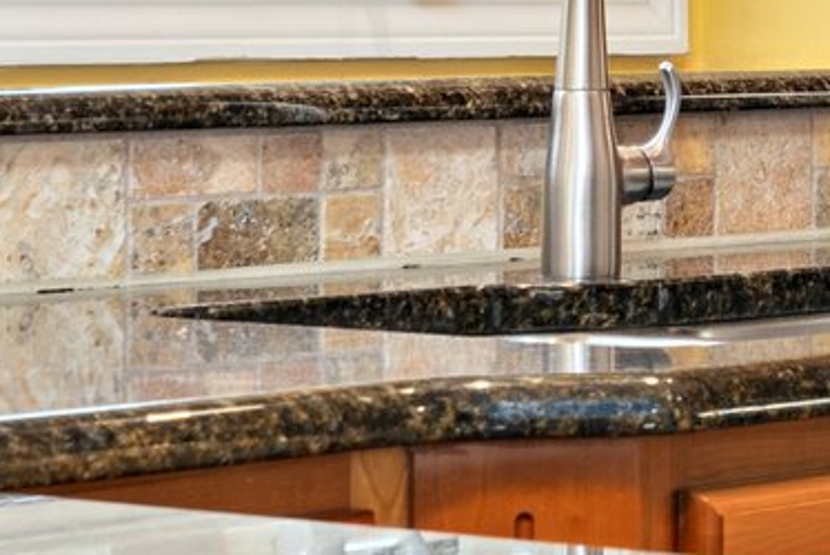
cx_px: 1727
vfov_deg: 7.3
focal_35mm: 186
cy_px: -114
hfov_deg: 10.1
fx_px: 4292
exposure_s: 1
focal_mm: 34
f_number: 11
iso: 320
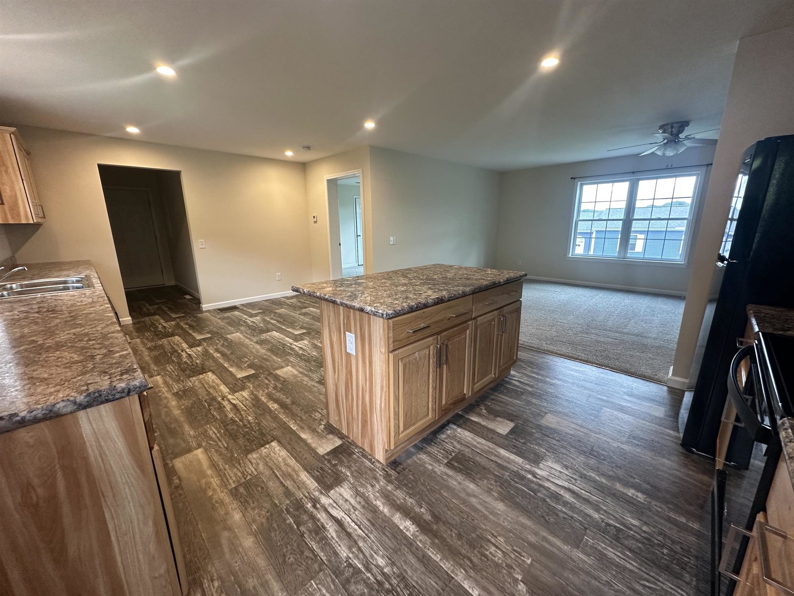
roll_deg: +0.3
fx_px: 321
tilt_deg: -12.3
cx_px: 397
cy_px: 298
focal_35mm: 14
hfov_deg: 102.1
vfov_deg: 85.7
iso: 200
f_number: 2.2
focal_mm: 2.22
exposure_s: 1/60
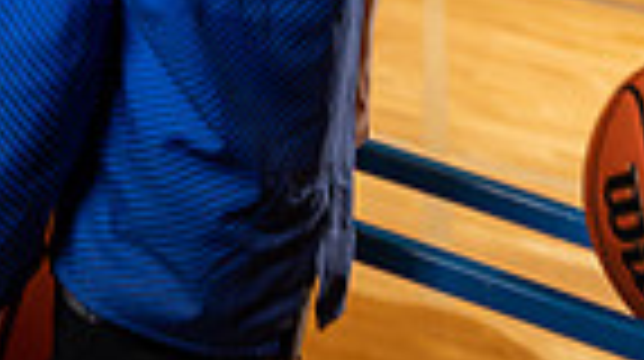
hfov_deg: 17.9
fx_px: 2029
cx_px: 122
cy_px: -626
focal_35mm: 119
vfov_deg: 8.8
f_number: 4.5
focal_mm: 36
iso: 400
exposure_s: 1/250
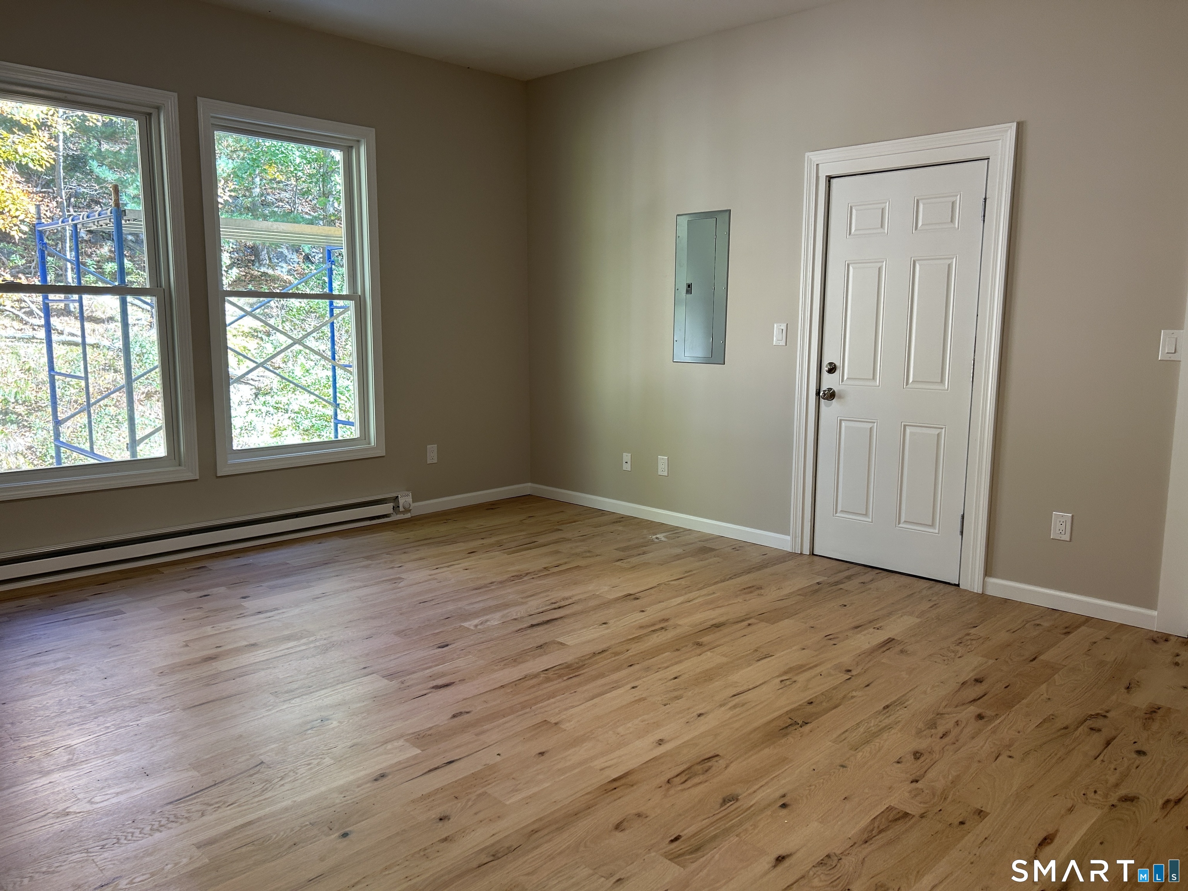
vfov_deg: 53.1
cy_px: 446
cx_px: 594
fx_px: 892
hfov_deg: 67.3
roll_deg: -0.6
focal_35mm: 26
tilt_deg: -9.1
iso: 80
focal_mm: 5.7
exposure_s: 1/60
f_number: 1.5
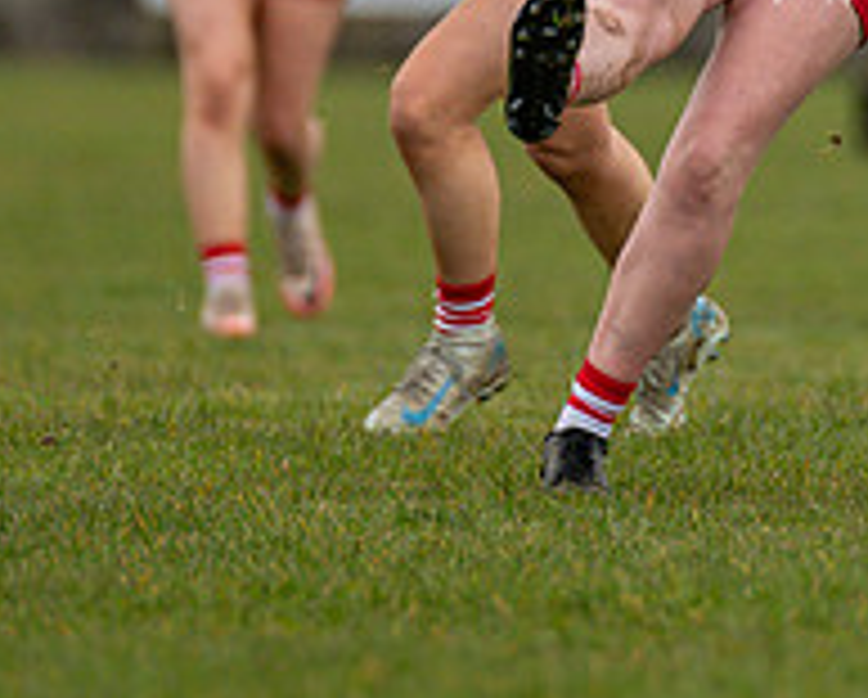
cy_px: -136
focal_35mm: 1315
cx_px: 829
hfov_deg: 1.5
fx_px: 33833
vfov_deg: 1.2
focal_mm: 300
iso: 450
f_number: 2.8
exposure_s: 1/1000
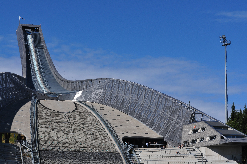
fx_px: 720
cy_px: 82
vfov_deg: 13.0
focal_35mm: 105
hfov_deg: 19.5
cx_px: 124
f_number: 11
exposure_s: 1/500
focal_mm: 70
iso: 200
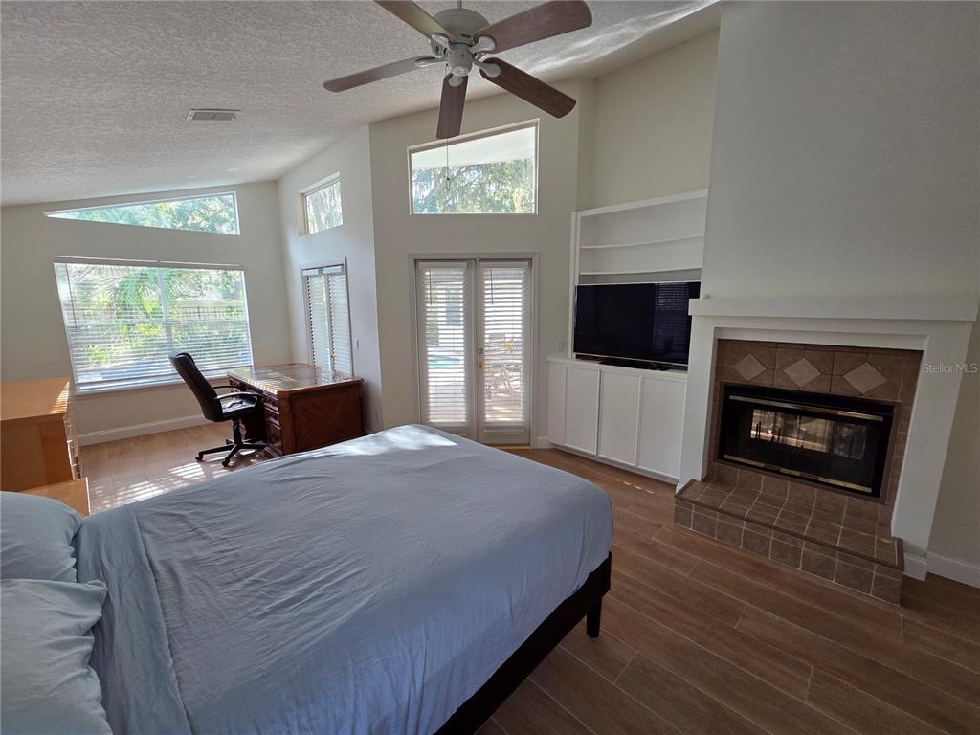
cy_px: 368
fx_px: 368
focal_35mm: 13
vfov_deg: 89.9
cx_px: 490
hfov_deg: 106.2
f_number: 2.2
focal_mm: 2.2
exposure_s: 1/120
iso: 200
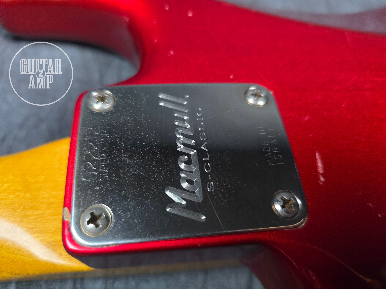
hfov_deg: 73.9
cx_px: 193
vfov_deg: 58.9
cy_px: 144
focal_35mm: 23
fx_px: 256
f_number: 1.7
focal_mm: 6.3
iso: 1600
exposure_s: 1/60
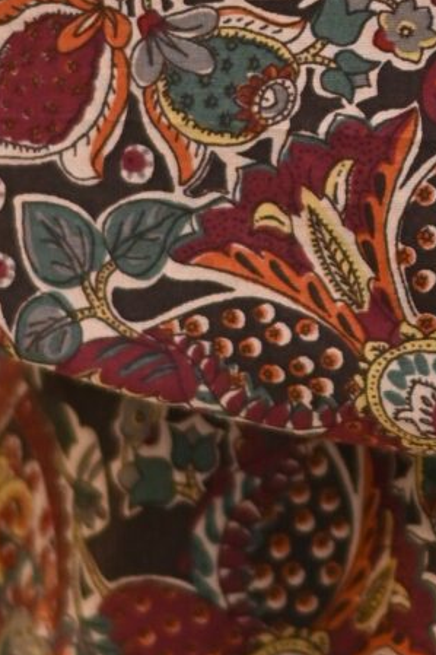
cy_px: -125
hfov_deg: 3.2
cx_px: 600
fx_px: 7781
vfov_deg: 4.8
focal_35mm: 428
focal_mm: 50
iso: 125
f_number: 2.2
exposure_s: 1/125
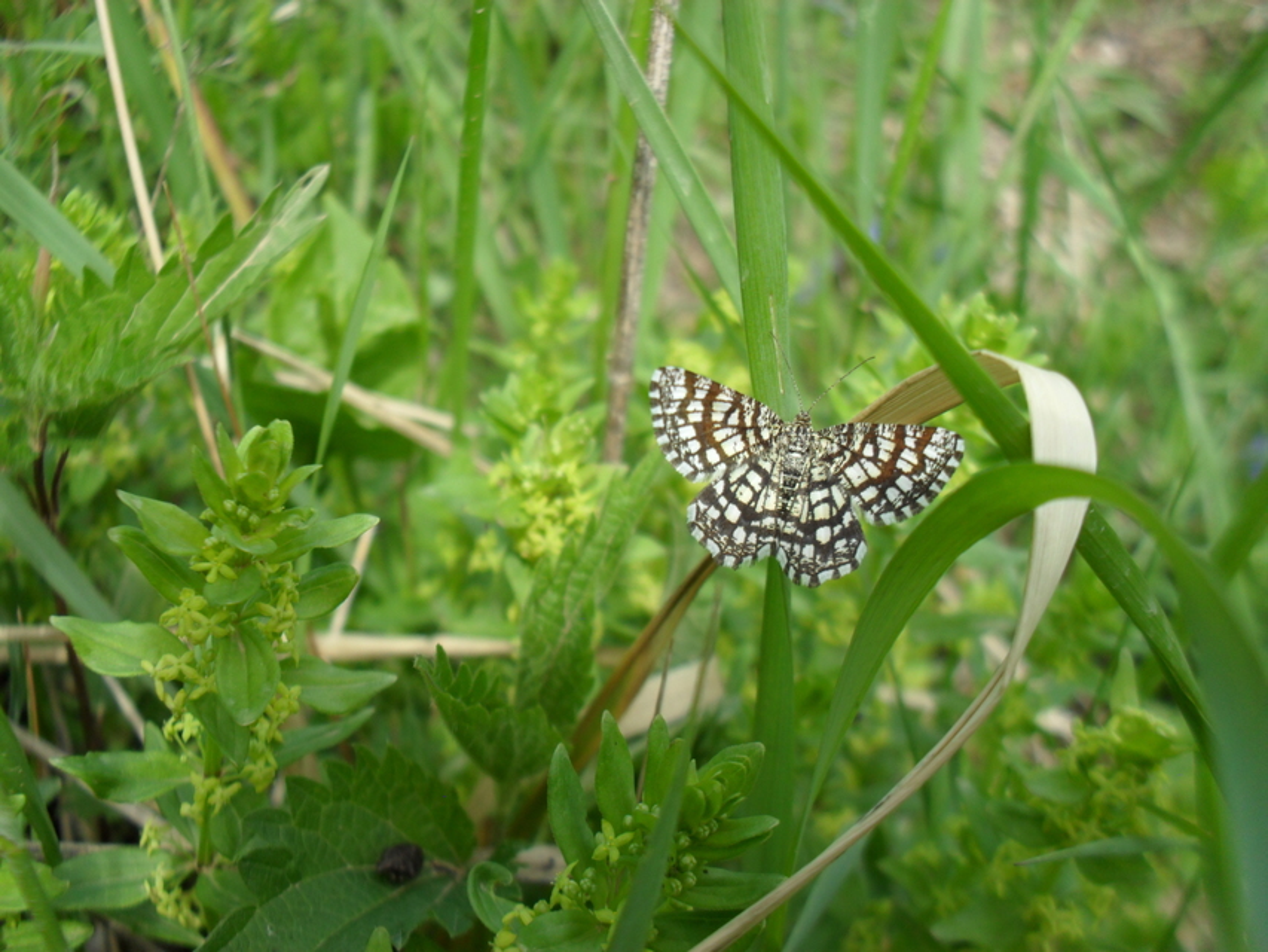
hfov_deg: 52.6
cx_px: 634
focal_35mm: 35
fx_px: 1282
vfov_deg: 40.7
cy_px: 476
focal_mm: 6.3
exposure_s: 1/500
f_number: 3.2
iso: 100
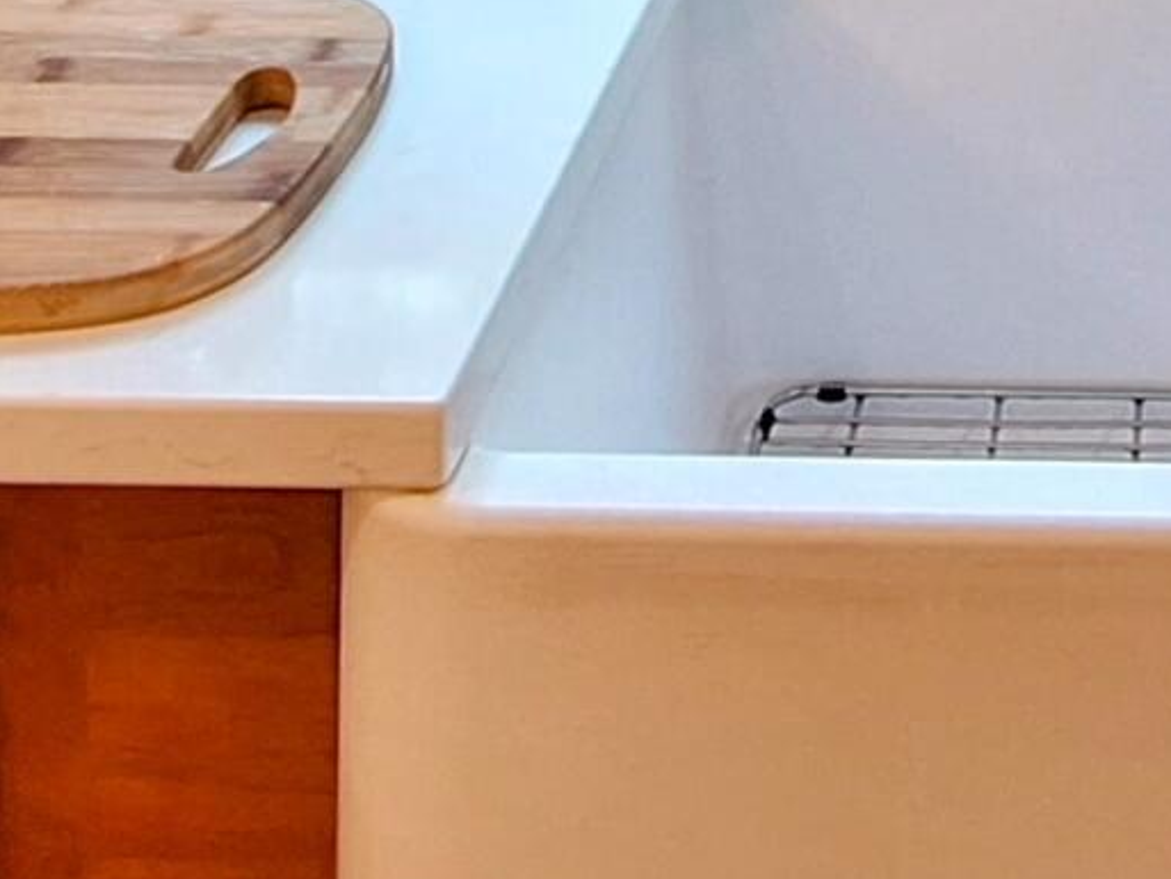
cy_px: -765
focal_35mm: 76
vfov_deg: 16.0
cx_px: 1228
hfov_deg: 24.3
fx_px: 2572
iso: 50
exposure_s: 1/40
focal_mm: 1.74
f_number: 2.2
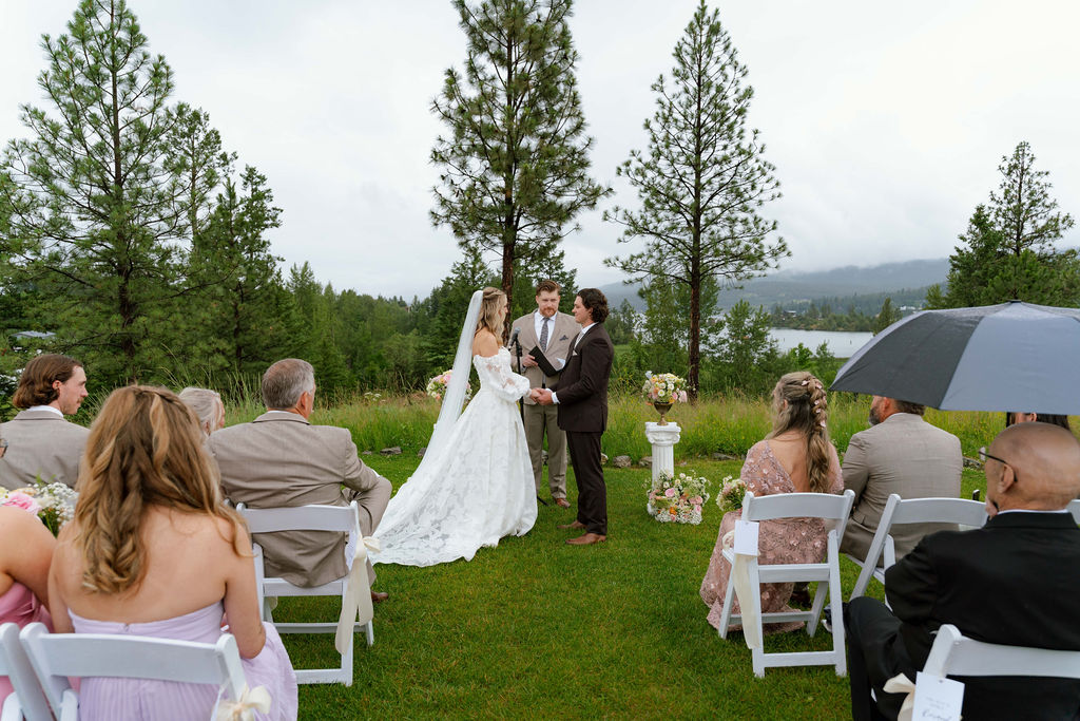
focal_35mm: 24
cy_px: 360
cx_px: 540
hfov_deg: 73.7
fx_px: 720
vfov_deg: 53.1
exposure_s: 1/640
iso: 320
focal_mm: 24
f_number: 4
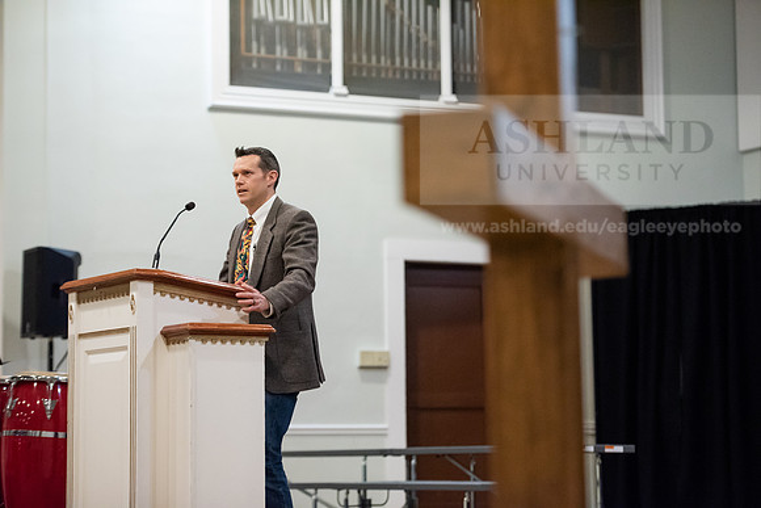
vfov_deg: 14.4
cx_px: 380
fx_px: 2009
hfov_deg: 21.5
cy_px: 254
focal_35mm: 95
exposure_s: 1/200
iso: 6400
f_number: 2.8
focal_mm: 95
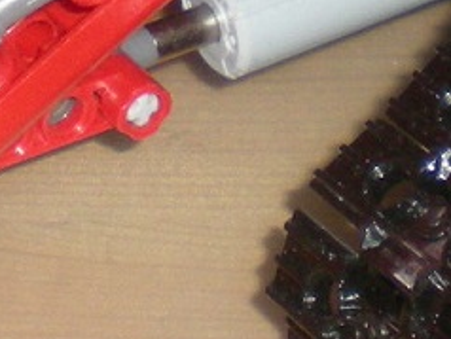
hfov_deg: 8.1
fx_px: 3195
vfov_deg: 6.0
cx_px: 163
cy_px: -186
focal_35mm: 245
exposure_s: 1/60
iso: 100
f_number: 3.1
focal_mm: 6.3
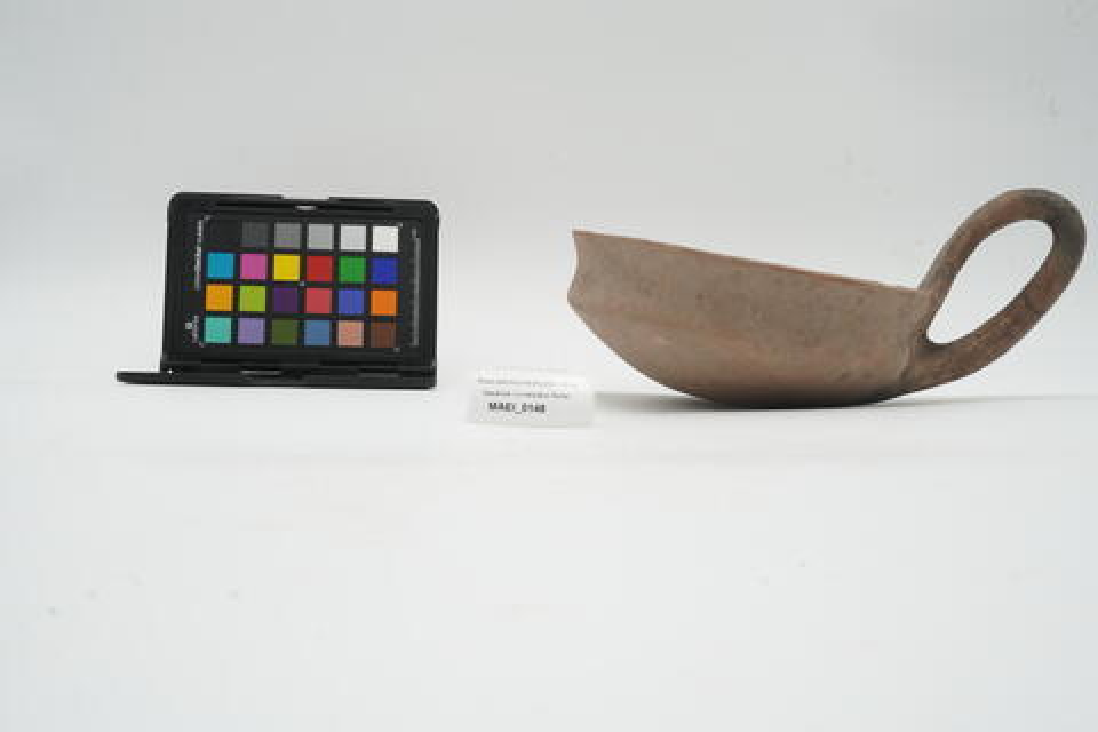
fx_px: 1144
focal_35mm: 38
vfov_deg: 35.5
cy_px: 366
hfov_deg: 51.3
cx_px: 549
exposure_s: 1/10
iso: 100
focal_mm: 25
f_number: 16
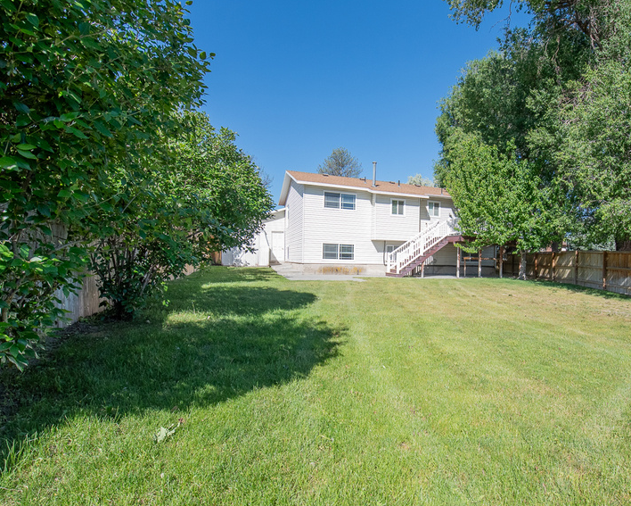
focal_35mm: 19
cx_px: 397
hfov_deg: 81.6
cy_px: 270
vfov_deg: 70.8
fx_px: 355
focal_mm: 14
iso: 1000
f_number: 5.6
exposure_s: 1/2500
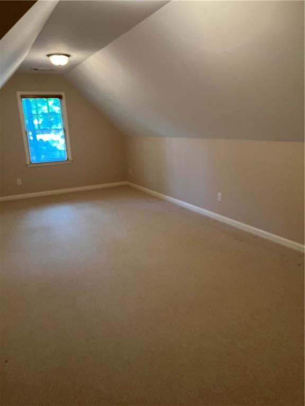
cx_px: 152
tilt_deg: -13.8
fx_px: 305
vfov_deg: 67.3
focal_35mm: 26
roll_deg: +3.0
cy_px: 203
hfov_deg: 53.1
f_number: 1.6
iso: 250
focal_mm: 5.1
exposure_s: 1/60
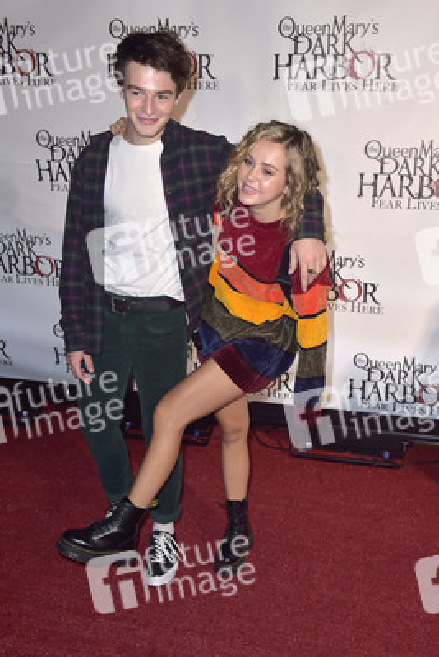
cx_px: 220
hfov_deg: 33.4
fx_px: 731
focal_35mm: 40
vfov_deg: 48.4
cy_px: 328
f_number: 5.6
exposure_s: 1/250
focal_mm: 40
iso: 400
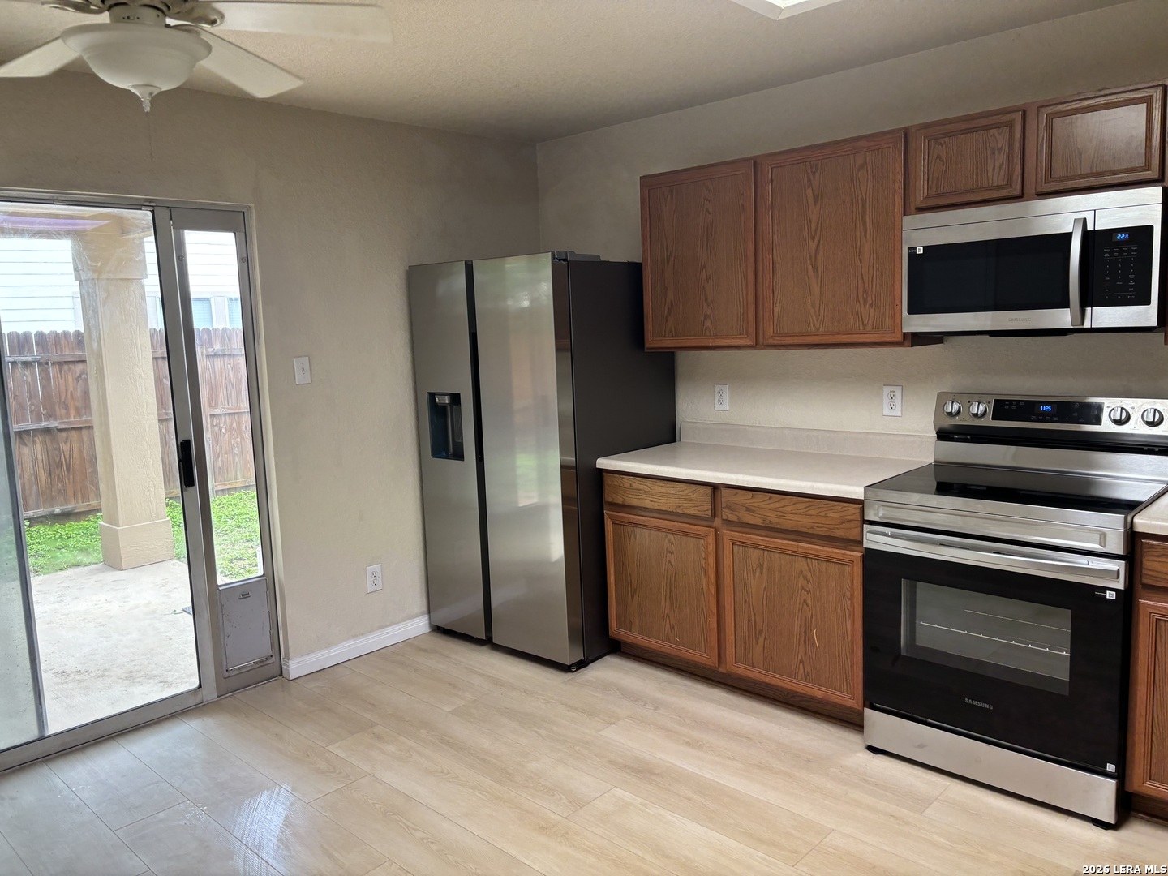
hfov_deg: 67.3
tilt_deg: -6.8
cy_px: 438
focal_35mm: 26
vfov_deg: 53.1
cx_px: 584
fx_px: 877
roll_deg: +1.0
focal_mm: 5.96
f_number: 1.6
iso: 80
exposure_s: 1/60
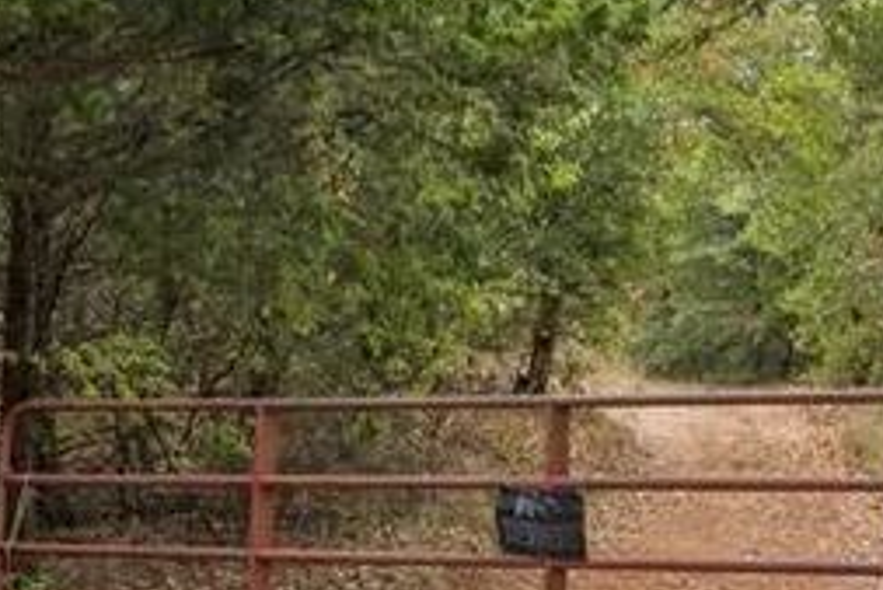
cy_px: 305
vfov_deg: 14.7
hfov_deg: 21.9
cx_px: 366
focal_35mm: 93
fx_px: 2282
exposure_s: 1/60
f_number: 8
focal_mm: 23
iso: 200
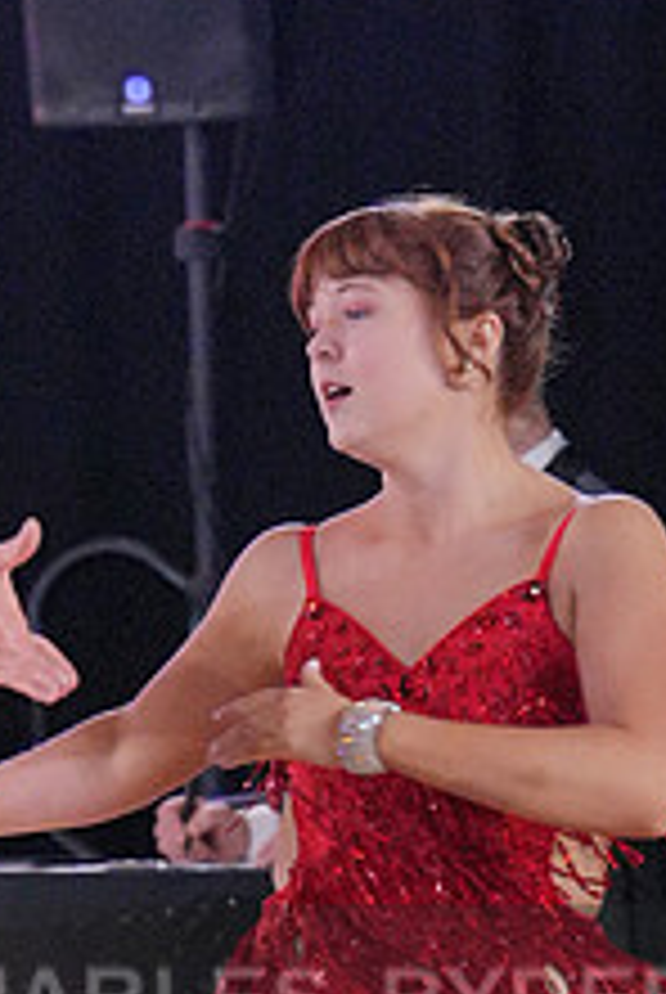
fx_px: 10290
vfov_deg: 5.5
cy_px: 1057
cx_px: 155
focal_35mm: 372
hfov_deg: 3.7
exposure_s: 1/500
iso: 5000
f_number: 3.5
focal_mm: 95
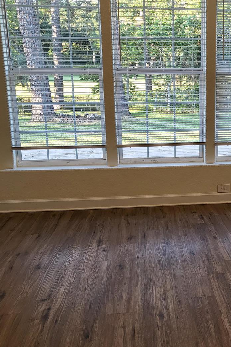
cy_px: 164
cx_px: 186
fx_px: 385
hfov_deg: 32.4
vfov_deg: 48.4
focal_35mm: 40
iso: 64
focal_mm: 4.25
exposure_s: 1/120
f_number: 1.8
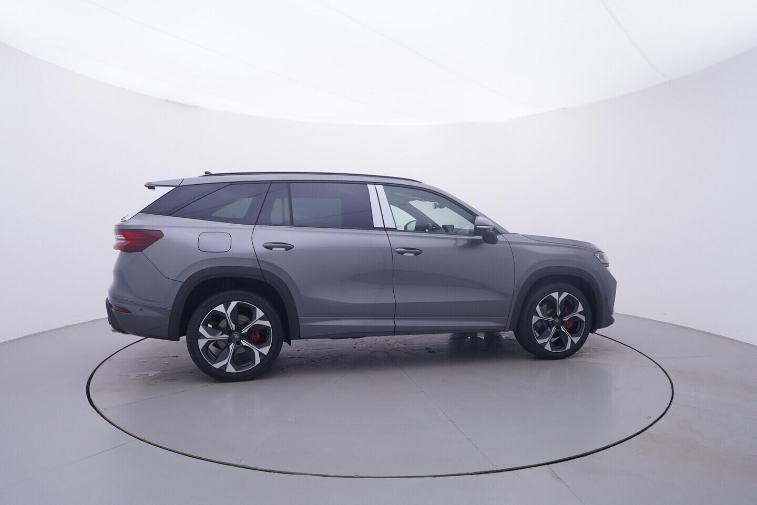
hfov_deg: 77.3
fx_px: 473
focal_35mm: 22
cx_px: 378
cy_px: 252
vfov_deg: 56.2
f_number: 5
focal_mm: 15
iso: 200
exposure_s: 1/80
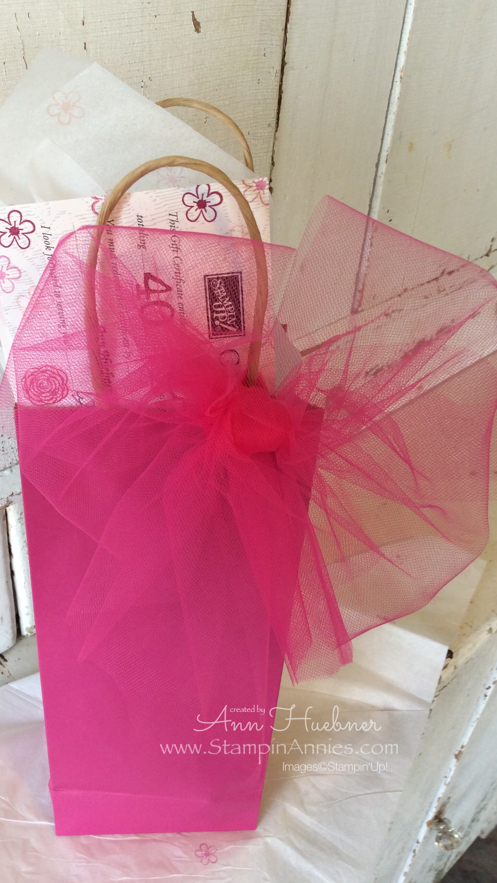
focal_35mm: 35
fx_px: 820
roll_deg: -1.7
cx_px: 175
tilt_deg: -38.3
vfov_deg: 56.6
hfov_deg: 33.5
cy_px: 443
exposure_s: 1/24
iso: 40
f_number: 2.4
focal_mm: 3.3
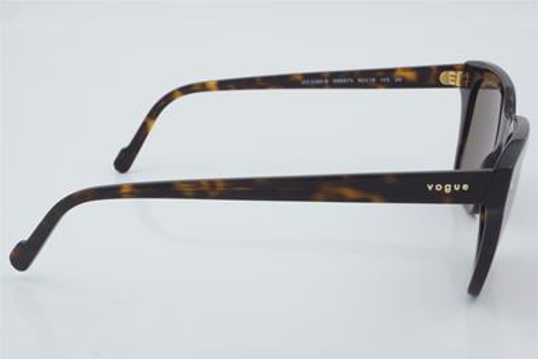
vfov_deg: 19.9
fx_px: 1024
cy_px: 180
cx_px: 272
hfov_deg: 29.4
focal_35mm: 69
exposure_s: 1/4
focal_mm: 45
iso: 100
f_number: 32
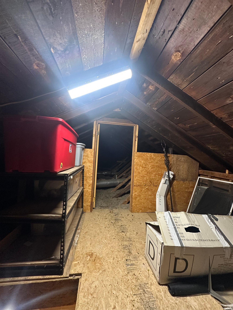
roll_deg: -4.1
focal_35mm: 14
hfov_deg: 85.7
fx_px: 126
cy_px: 155
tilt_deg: +1.9
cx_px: 116
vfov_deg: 102.1
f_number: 2.2
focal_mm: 2.22
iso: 320
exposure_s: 1/60
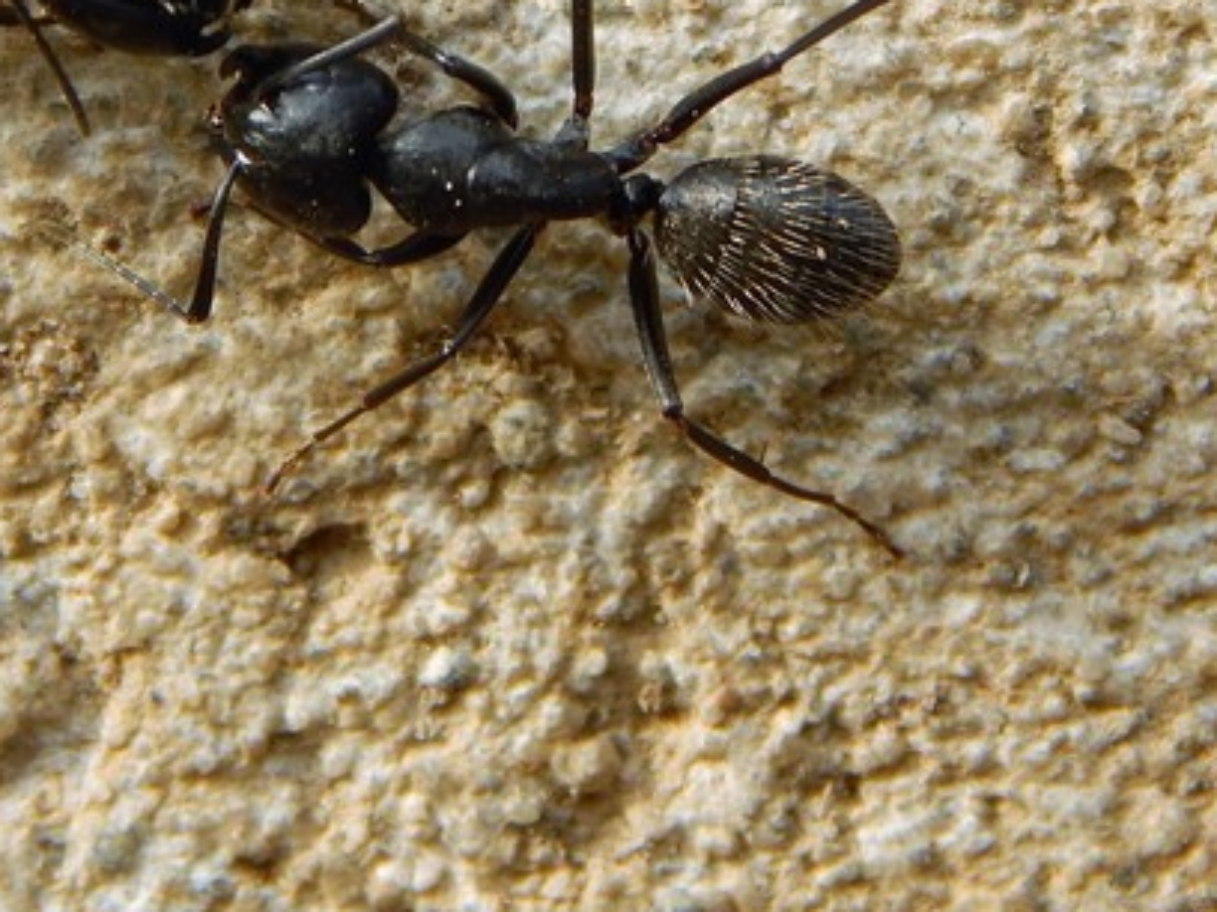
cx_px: 255
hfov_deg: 7.2
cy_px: 33
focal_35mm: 274
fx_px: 9633
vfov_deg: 5.4
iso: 125
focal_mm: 23.4
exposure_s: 1/160
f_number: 4.8
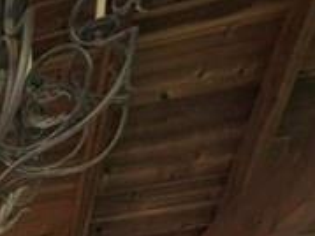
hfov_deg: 15.8
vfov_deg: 13.1
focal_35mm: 80
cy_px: 590
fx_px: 727
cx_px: -396
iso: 64
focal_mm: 2.22
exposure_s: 1/121
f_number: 2.2
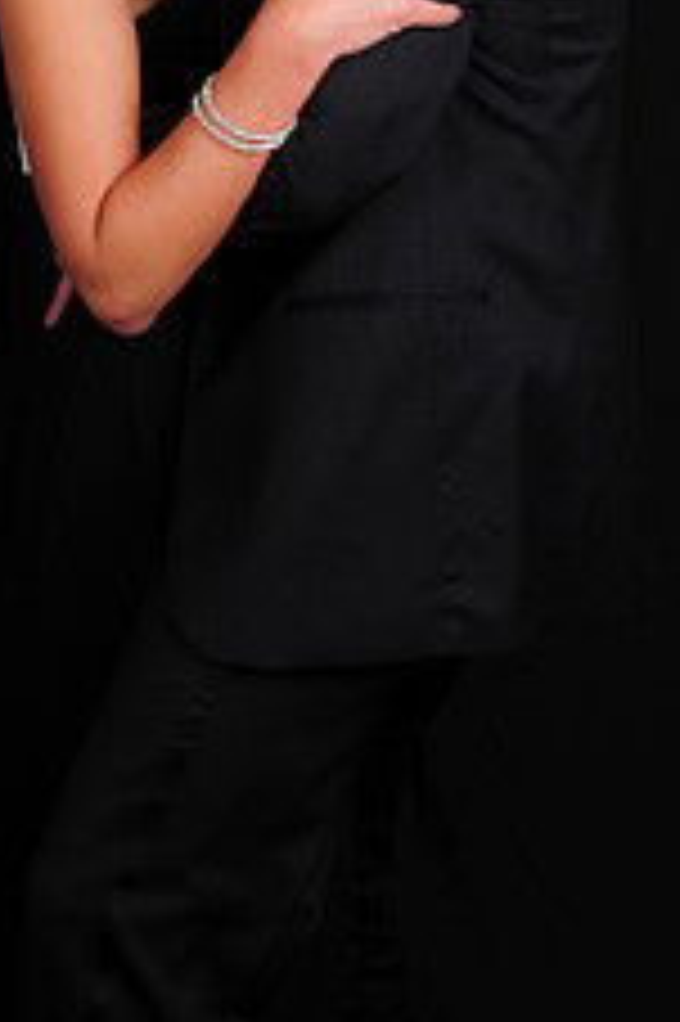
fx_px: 2610
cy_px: 108
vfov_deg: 21.7
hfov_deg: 14.7
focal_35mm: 92
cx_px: 101
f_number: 8
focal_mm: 31
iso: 200
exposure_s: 1/125
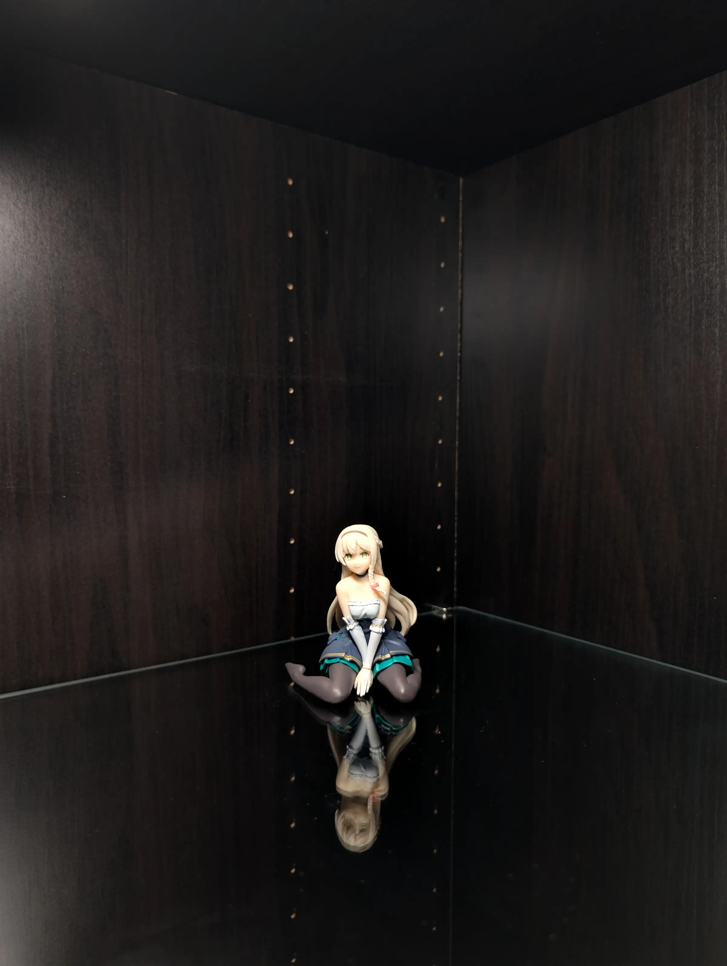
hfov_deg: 56.9
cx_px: 364
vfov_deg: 71.5
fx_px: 670
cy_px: 483
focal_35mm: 24
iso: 45
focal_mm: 6.9
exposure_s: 1/6.74
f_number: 1.68
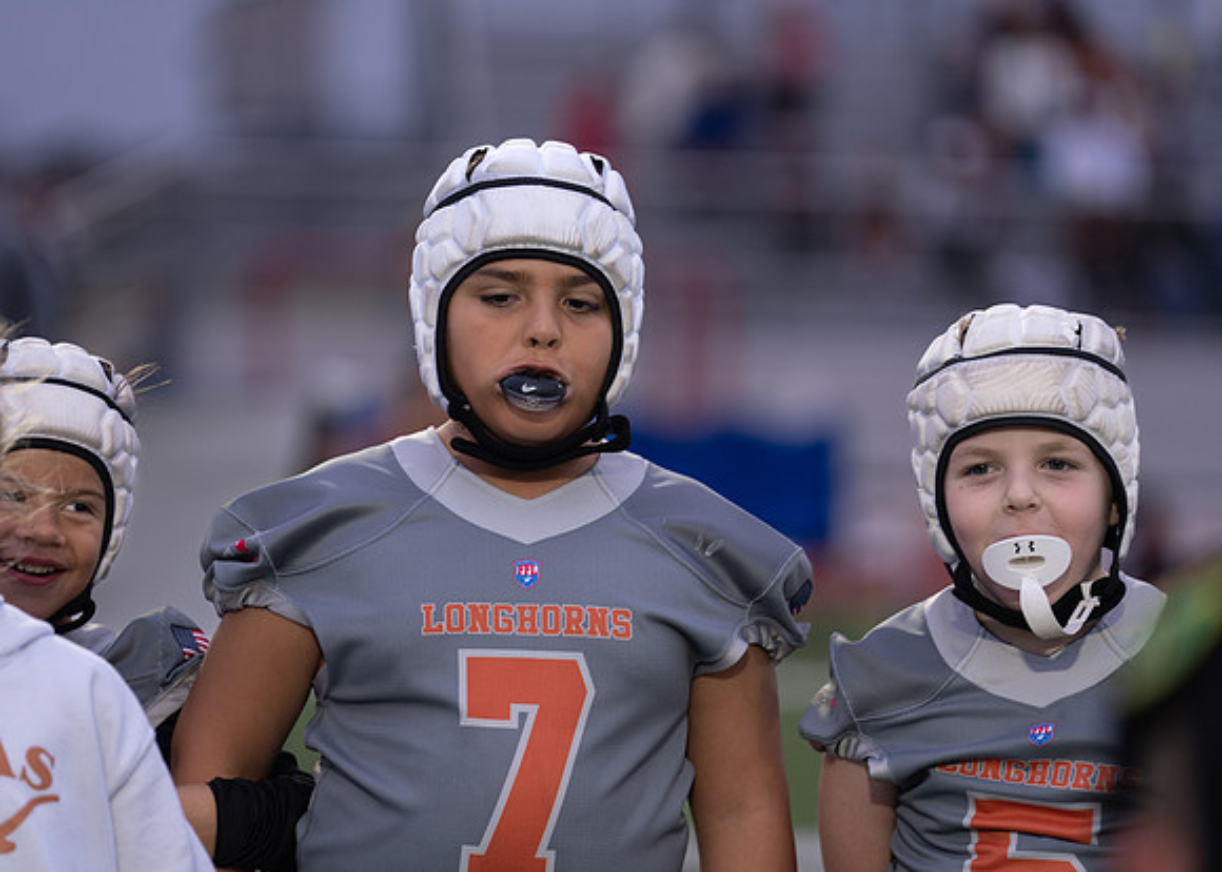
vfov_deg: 7.1
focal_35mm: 203
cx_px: 611
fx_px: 7053
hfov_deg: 9.9
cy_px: 436
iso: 500
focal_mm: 194
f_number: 2.8
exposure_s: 1/320
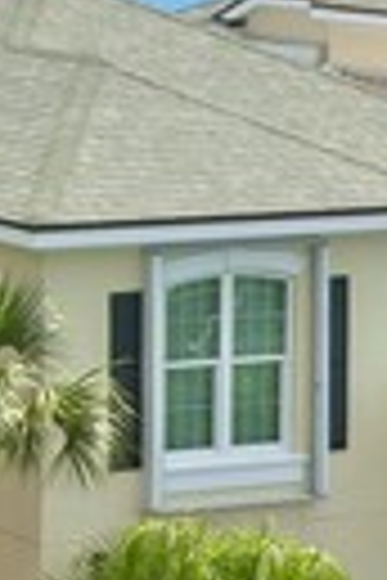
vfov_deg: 10.4
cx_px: -1012
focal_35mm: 198
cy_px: 234
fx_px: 3193
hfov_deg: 6.1
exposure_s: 1/40
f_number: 4.5
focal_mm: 12.29
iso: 100
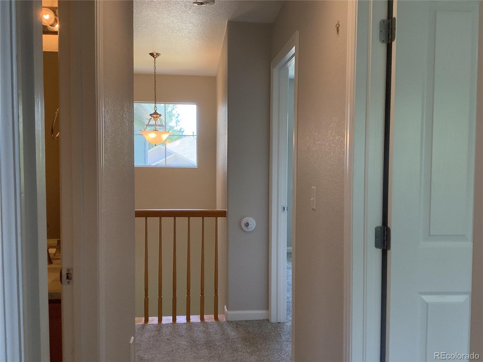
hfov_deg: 58.4
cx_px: 242
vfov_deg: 45.4
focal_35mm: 31
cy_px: 181
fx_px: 433
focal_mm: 3.3
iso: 64
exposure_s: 1/120
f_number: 2.4
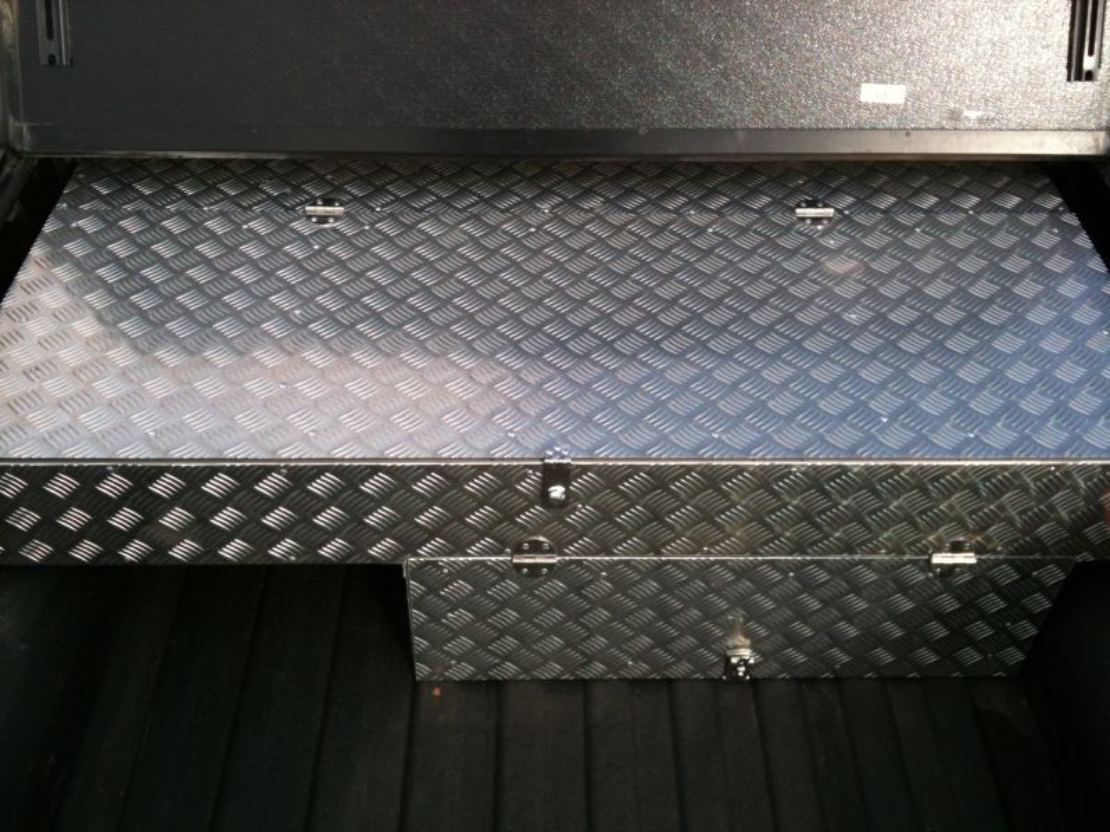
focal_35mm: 35
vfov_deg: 40.7
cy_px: 416
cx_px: 555
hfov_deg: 52.6
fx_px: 1122
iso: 64
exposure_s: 1/469
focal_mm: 3.85
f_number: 2.8
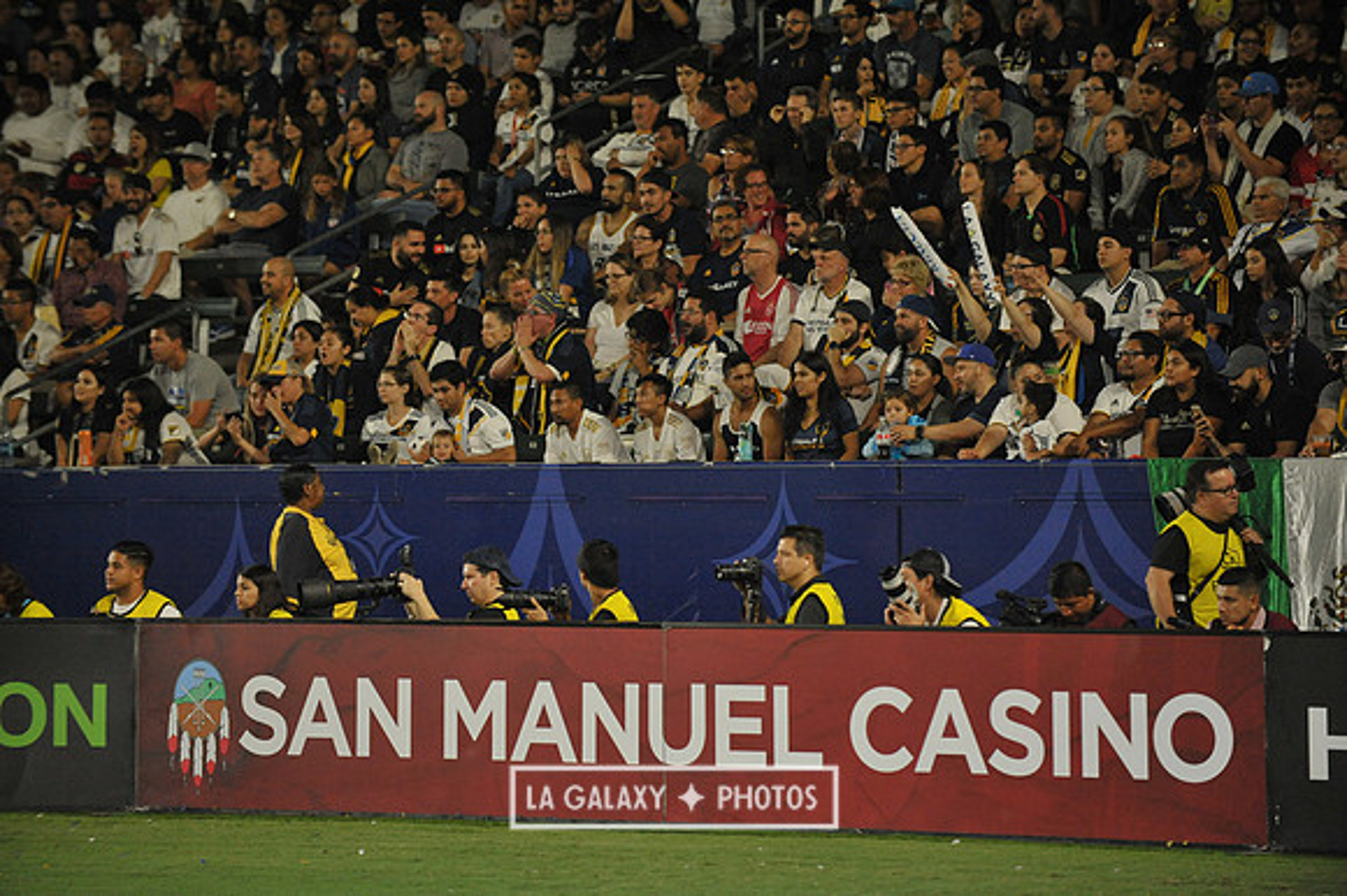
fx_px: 6544
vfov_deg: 7.8
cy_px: 448
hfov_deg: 11.8
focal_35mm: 175
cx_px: 674
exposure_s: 1/1250
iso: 3200
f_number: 3.2
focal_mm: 175
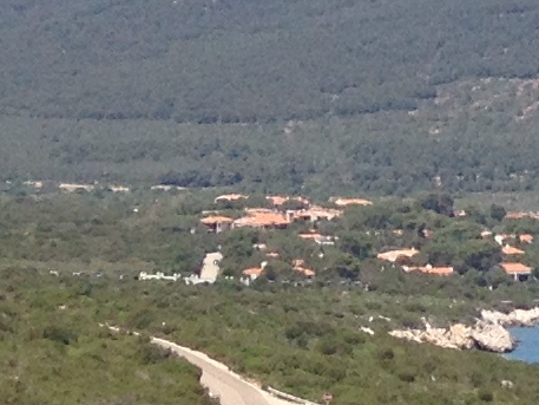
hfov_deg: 7.1
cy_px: 31
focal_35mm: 250
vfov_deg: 5.9
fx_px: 3894
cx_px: 1598
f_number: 2.4
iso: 50
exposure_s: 1/1577
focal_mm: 4.28
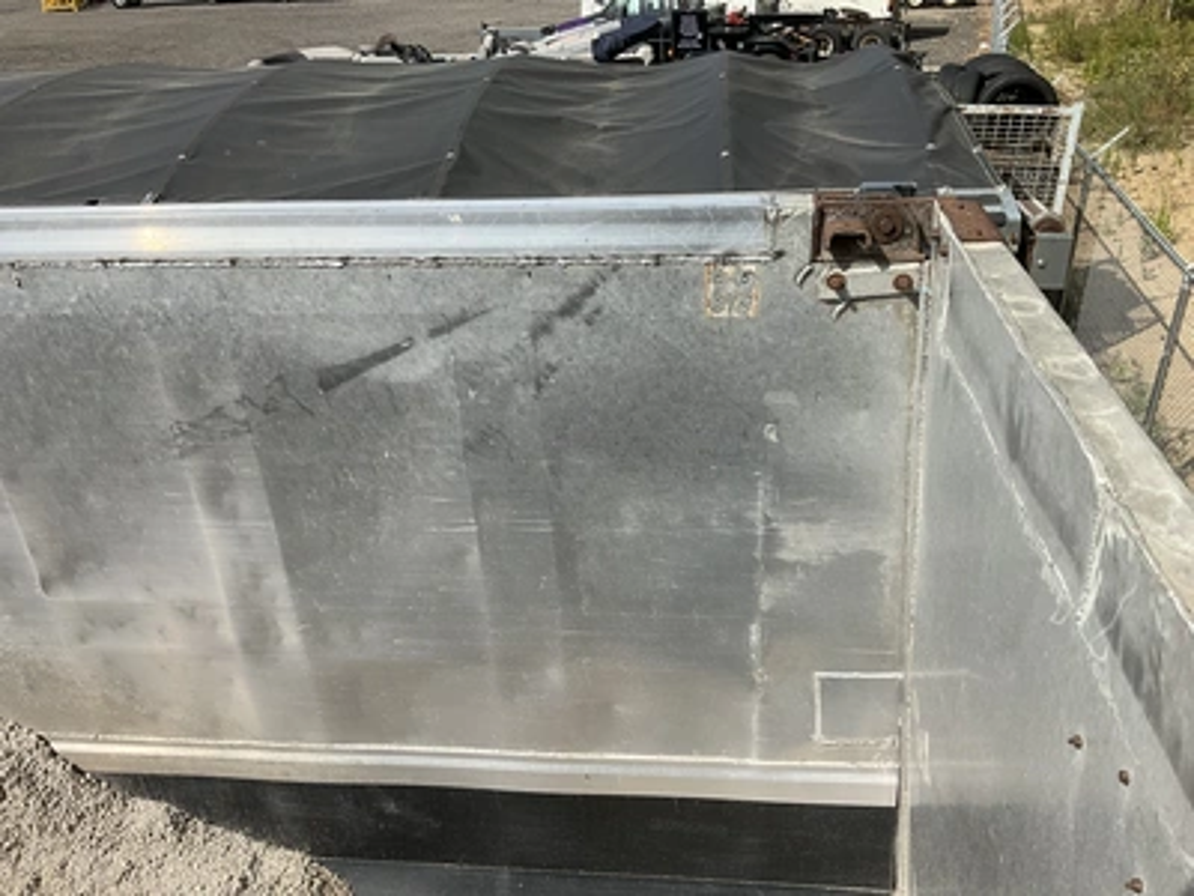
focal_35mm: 29
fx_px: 1000
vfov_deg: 48.2
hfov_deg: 61.7
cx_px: 597
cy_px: 448
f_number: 1.8
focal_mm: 3
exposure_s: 1/2538
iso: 25
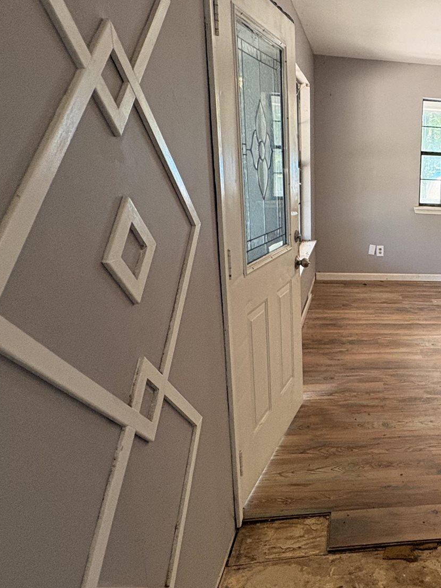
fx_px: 493
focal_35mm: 29
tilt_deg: -12.5
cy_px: 279
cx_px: 433
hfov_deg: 42.2
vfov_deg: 61.6
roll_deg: -3.1
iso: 250
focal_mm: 2.22
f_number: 2.2
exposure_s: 1/72
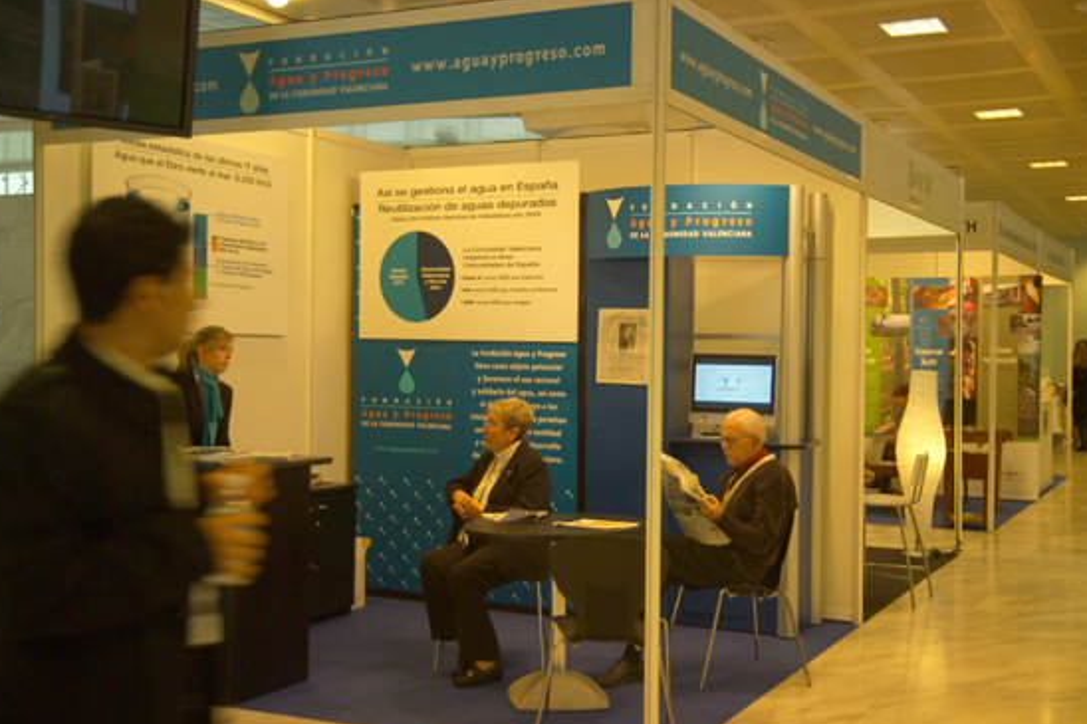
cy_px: 359
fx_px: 1388
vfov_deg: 29.2
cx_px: 565
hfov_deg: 42.7
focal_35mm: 46
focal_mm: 42
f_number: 4.5
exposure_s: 1/15
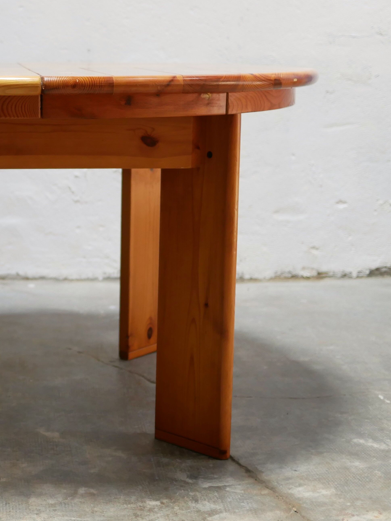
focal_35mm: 71
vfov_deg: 27.3
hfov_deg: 20.0
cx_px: -8
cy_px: 199
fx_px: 1069
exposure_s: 1/60
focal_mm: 20
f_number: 1.7
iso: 640
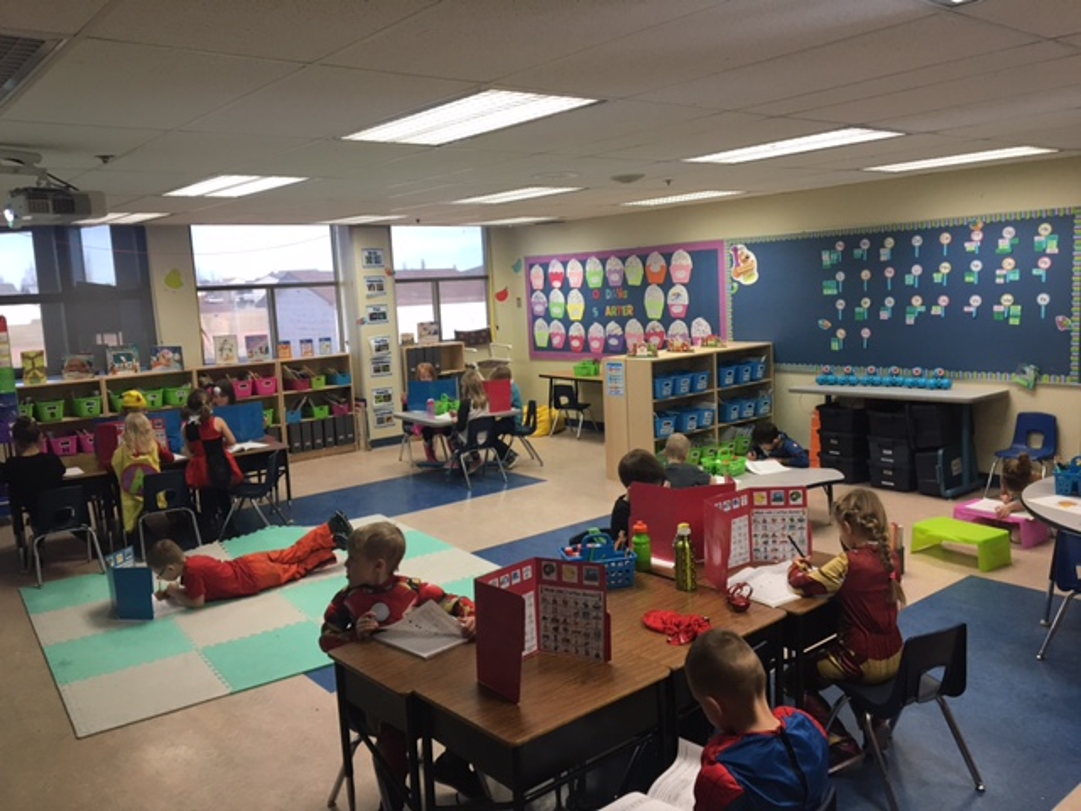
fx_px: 906
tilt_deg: -8.4
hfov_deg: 61.7
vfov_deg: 48.2
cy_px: 406
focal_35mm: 29
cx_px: 540
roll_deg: +3.1
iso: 40
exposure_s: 1/30
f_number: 2.2
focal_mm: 4.15
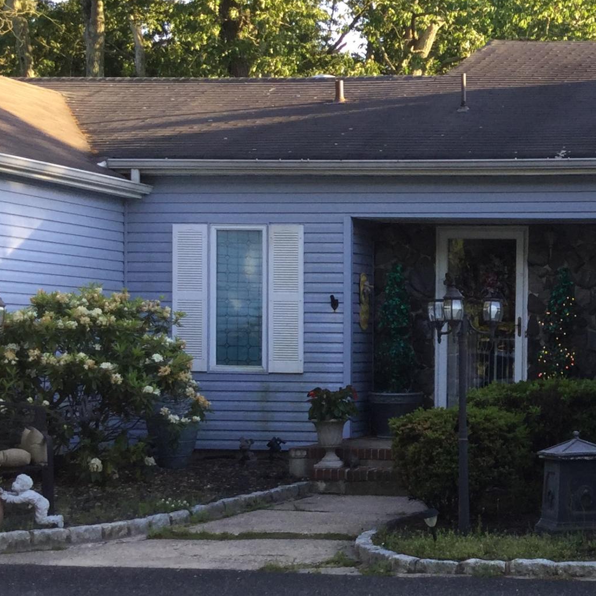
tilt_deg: -1.6
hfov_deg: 20.6
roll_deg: -1.1
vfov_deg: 21.6
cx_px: 663
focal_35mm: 80
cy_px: 387
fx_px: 1558
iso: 32
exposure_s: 1/120
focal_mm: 3.3
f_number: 2.4
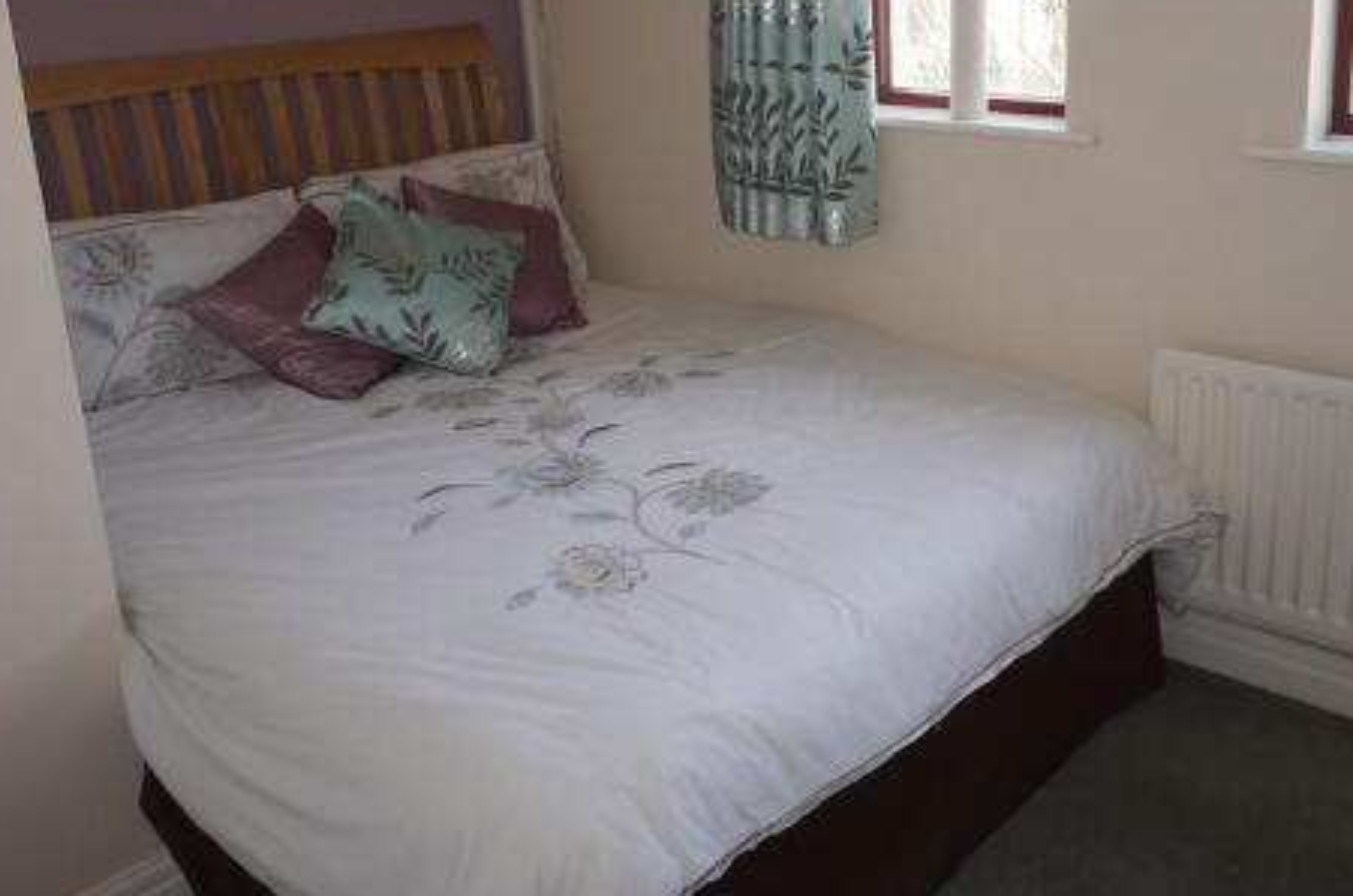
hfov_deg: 54.2
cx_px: 806
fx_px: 1313
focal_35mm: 35
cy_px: 281
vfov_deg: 37.2
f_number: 6.3
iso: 200
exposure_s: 1/80
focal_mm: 16
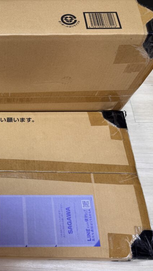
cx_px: -10
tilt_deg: -62.1
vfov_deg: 56.6
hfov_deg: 30.6
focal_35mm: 35
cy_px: 135
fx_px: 253
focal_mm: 6.76
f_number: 1.78
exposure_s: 1/50
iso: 125
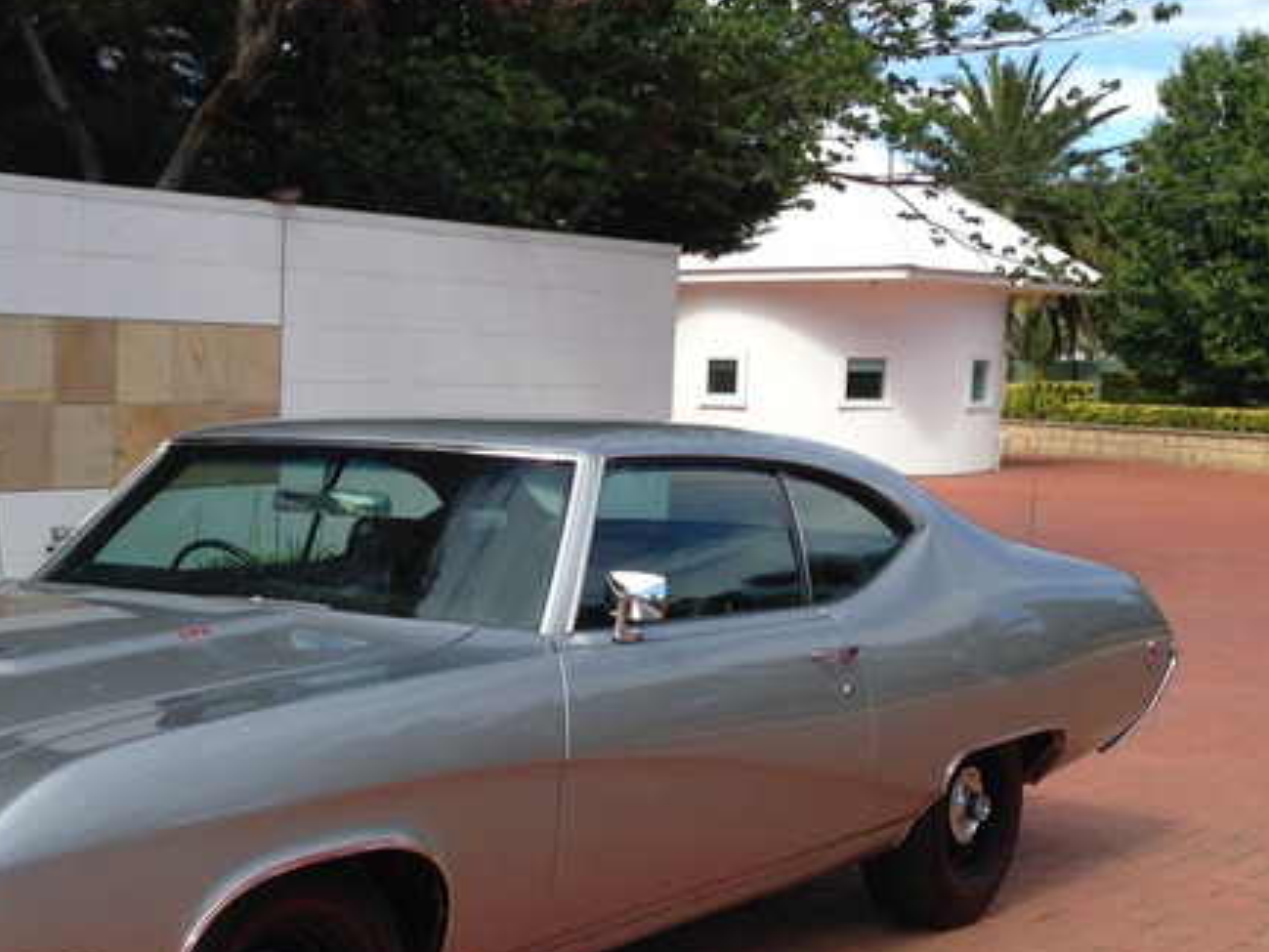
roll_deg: -1.9
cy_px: 513
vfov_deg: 24.0
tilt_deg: -4.5
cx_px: 249
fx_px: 2237
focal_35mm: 61
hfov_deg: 30.9
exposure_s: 1/1178
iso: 50
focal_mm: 4.12
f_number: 2.4
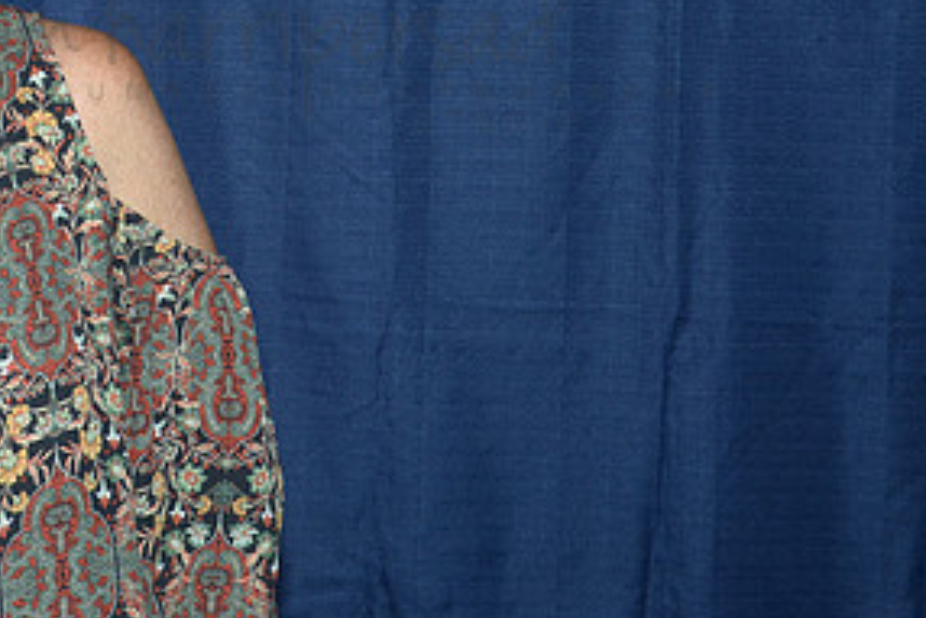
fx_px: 2187
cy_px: 65
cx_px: 139
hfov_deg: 23.4
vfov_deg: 15.9
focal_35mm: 85
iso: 160
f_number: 8
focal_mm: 28
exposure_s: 1/200
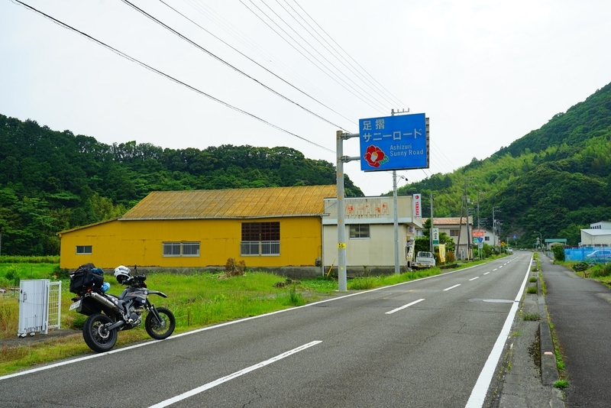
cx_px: 306
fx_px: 577
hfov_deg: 55.8
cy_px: 204
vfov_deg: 38.9
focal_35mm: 34
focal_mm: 34
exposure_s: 1/125
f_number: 10
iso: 100
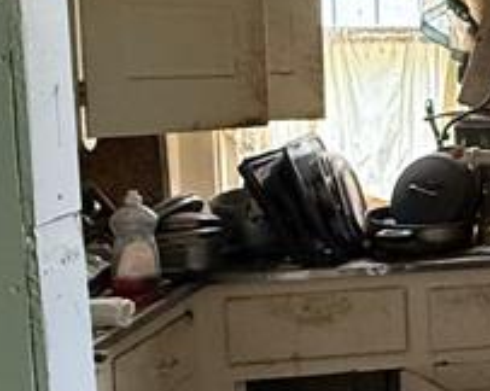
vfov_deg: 22.0
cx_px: 811
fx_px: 1000
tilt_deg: -4.0
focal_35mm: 69
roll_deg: +0.4
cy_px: 121
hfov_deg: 21.2
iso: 400
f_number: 2.2
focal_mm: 2.22
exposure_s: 1/60
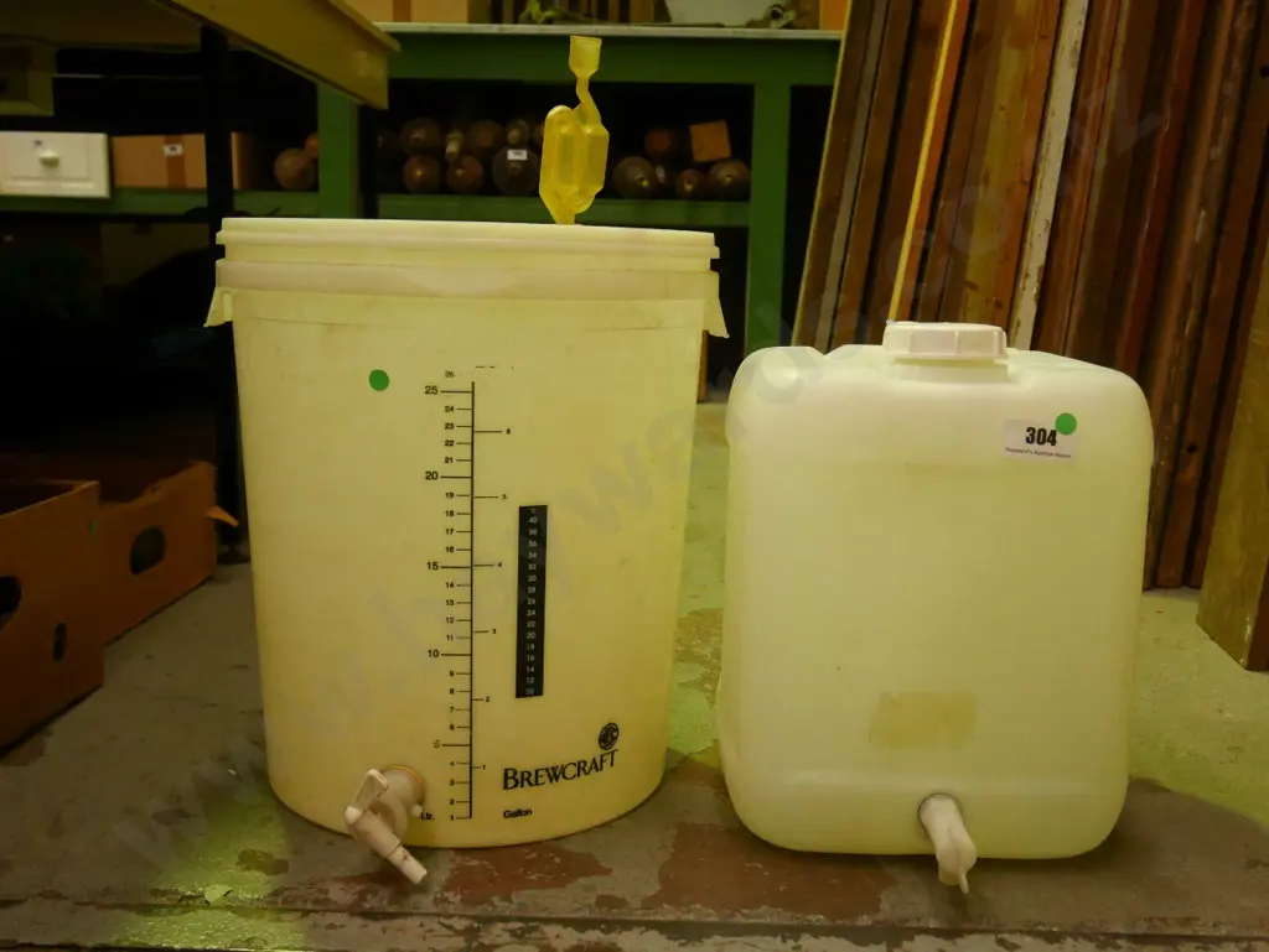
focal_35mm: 36
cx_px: 634
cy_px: 476
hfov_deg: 51.3
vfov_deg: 39.7
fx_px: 1320
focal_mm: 18
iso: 3200
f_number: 4.2
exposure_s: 1/250
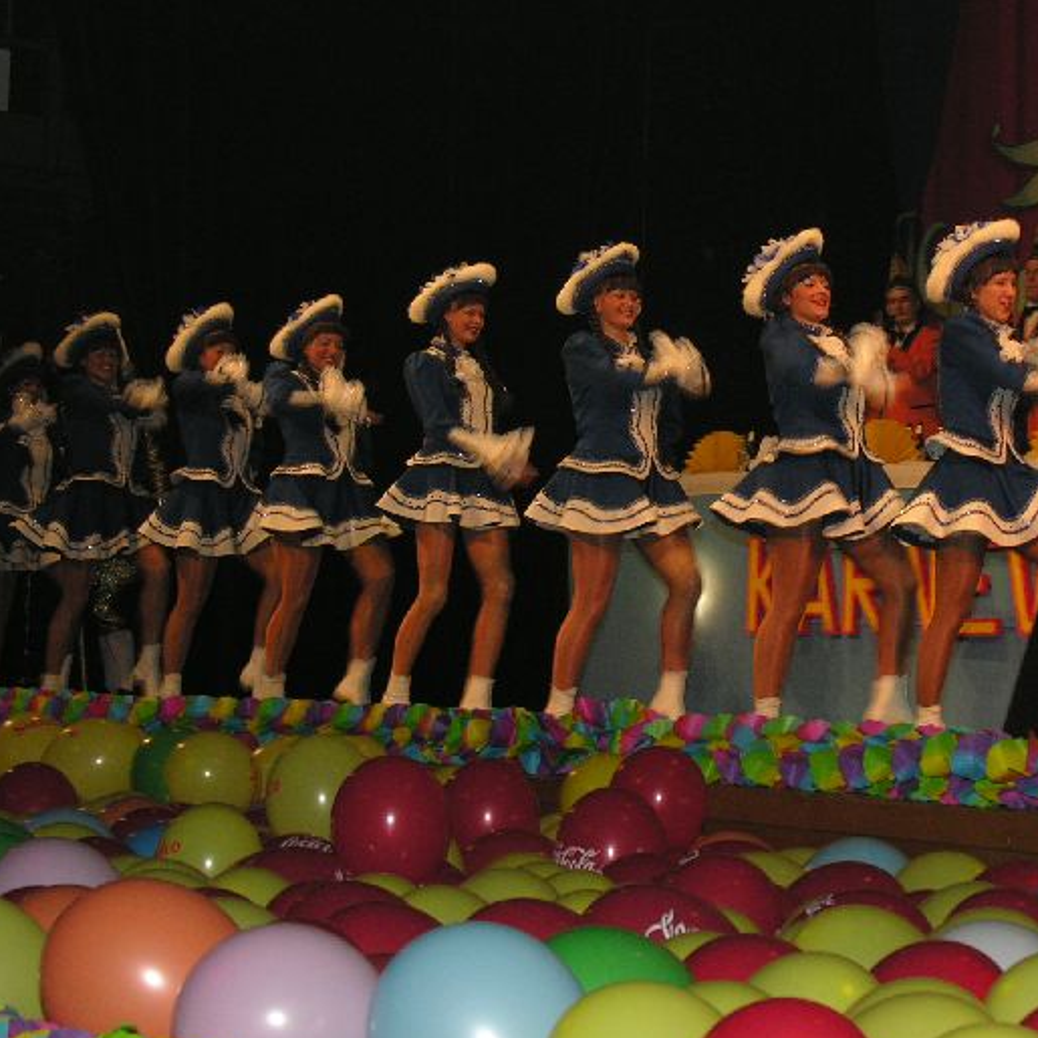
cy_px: 488
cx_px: 753
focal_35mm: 83
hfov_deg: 20.8
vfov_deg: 20.9
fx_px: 2816
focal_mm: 15
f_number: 4
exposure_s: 1/60.1
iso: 100
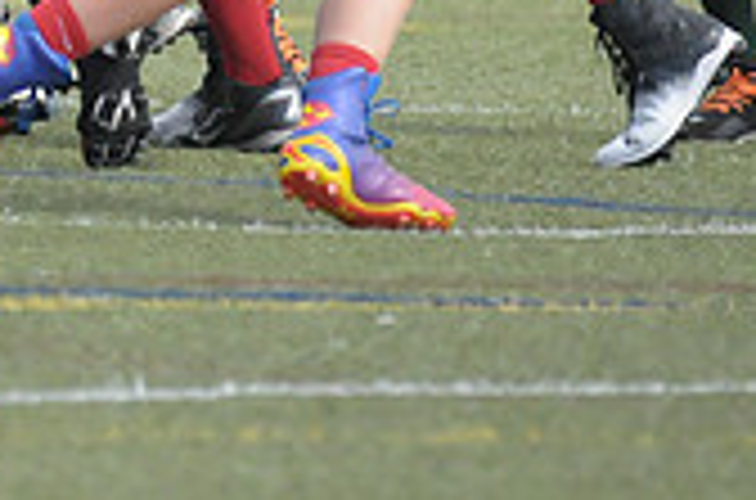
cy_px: -354
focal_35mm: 1402
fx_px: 29359
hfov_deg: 1.5
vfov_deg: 1.0
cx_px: -490
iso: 1600
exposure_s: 1/5000
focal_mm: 270
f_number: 4
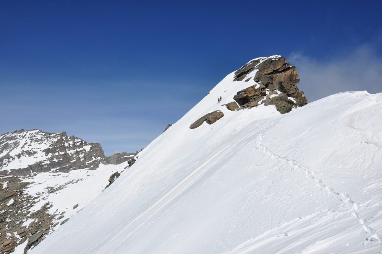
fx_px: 286
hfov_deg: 67.4
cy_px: 127
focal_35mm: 27
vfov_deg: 47.8
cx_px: 191
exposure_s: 1/1000
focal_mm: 18
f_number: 11
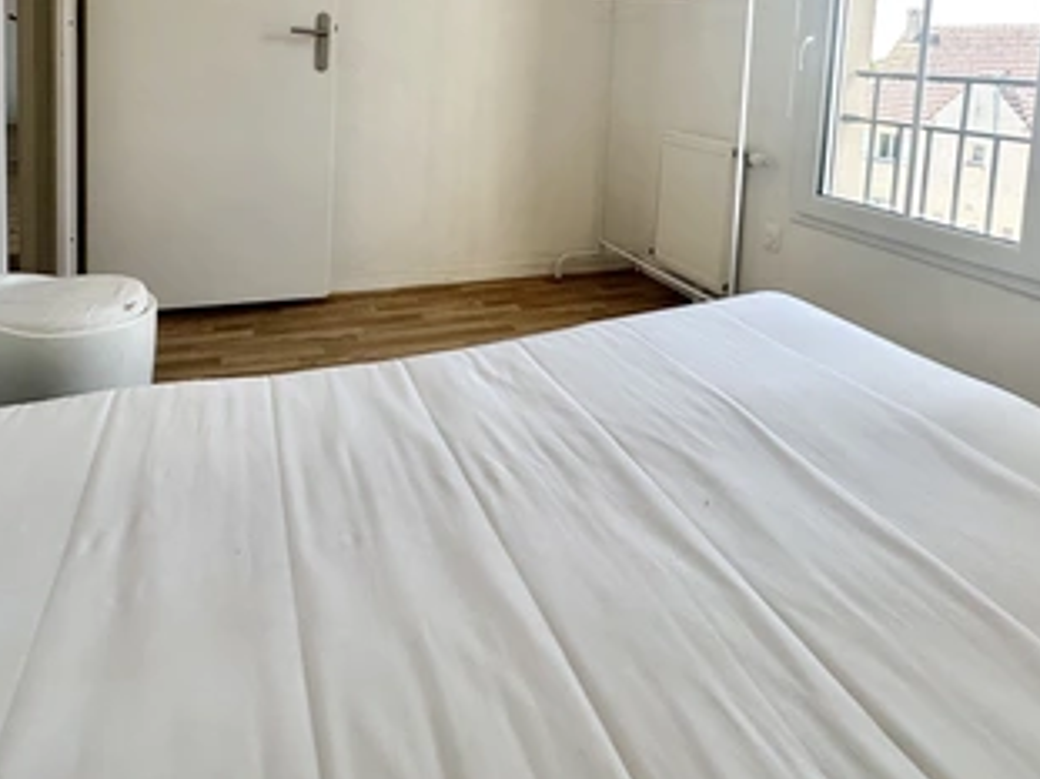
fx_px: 721
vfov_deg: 52.2
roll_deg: -3.4
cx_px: 574
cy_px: 130
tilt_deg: -4.7
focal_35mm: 24
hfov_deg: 71.4
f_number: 2.2
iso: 40
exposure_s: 1/161
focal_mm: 2.22
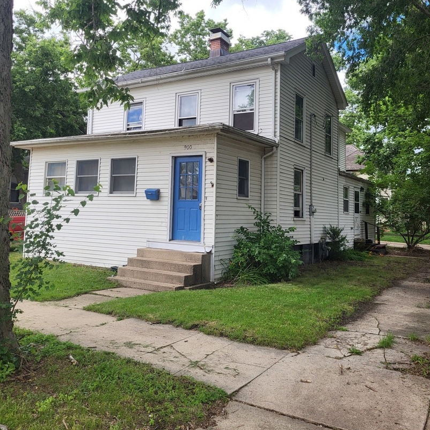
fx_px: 436
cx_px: 217
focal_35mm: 31
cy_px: 175
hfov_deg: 52.5
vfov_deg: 52.2
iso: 40
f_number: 1.8
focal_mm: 5.4
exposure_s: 1/1024
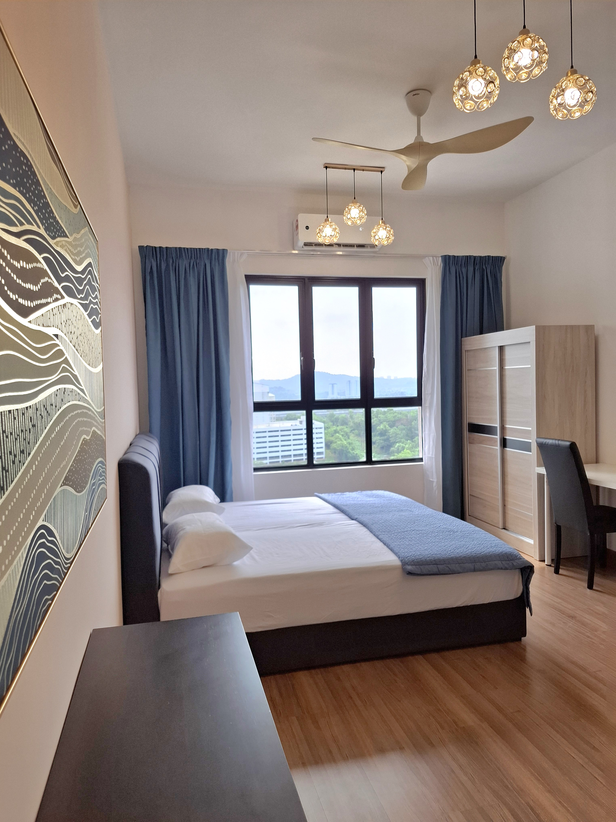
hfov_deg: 58.9
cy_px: 411
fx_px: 546
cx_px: 308
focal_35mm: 23
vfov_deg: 73.9
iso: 50
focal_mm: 5.54
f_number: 1.8
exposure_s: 1/137
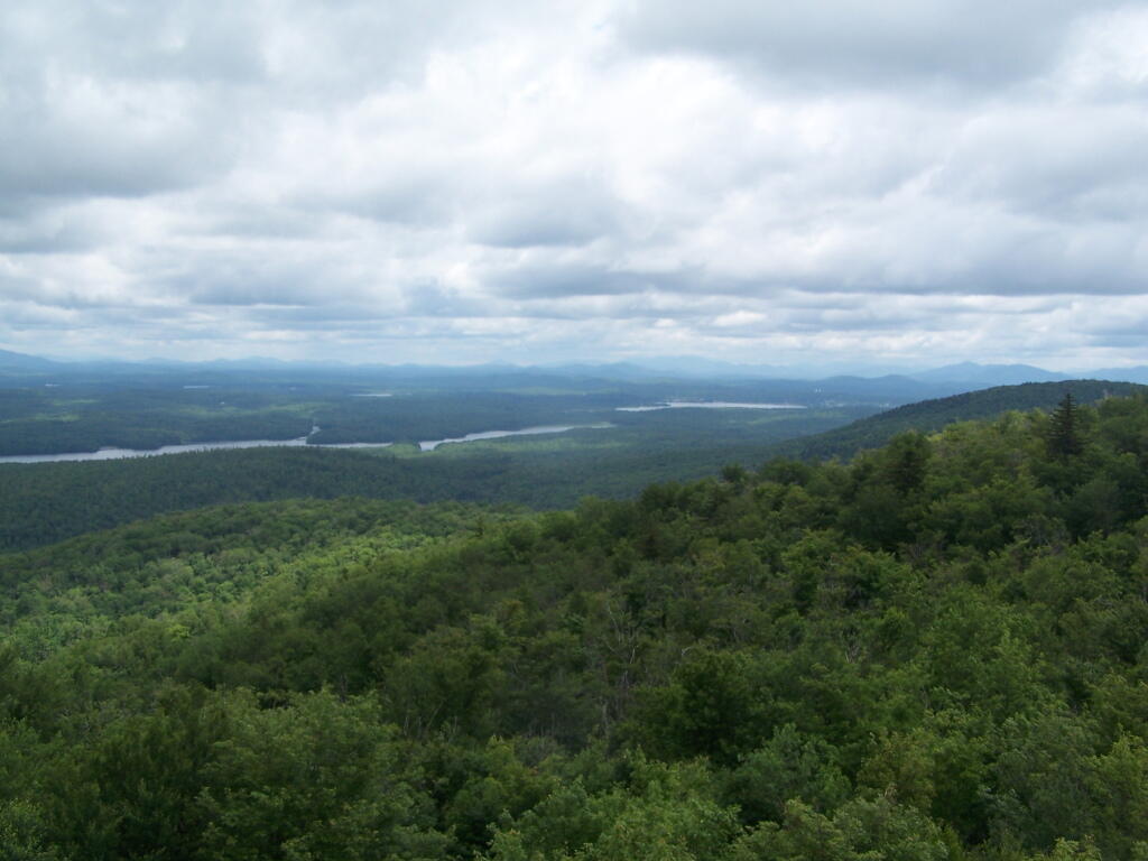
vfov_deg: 37.7
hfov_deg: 49.0
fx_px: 1260
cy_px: 430
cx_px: 574
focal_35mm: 38
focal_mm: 6.3
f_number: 4
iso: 80
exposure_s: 1/640
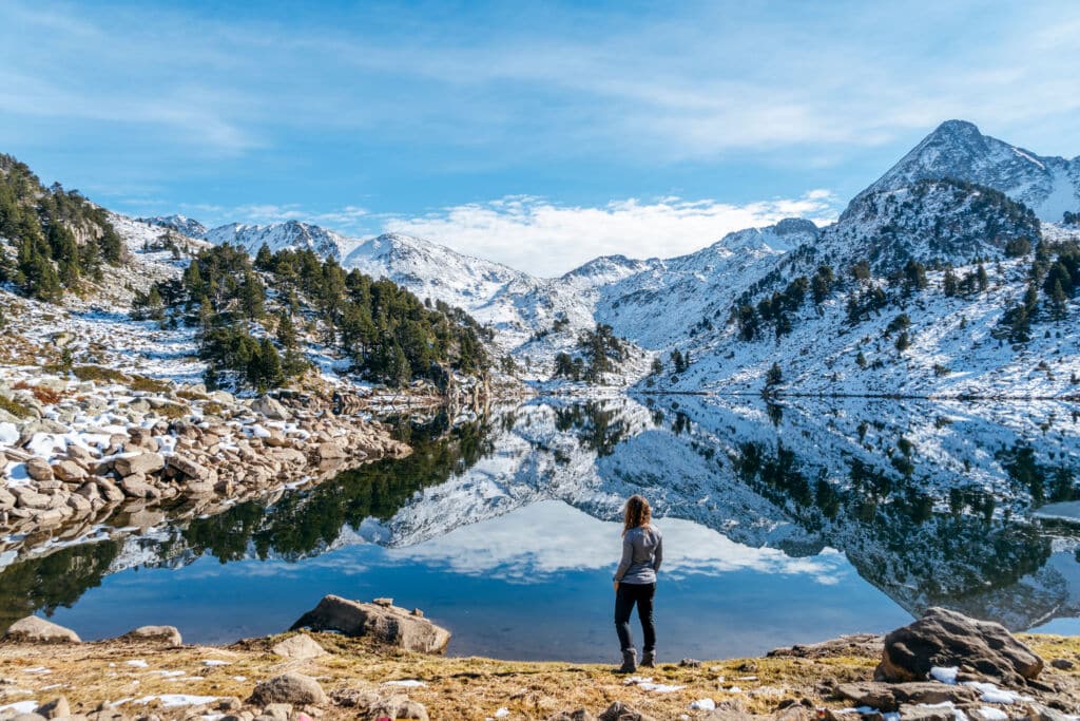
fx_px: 750
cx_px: 540
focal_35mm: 25
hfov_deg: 71.5
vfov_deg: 51.3
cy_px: 360
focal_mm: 25
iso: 100
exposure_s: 1/400
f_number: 7.1
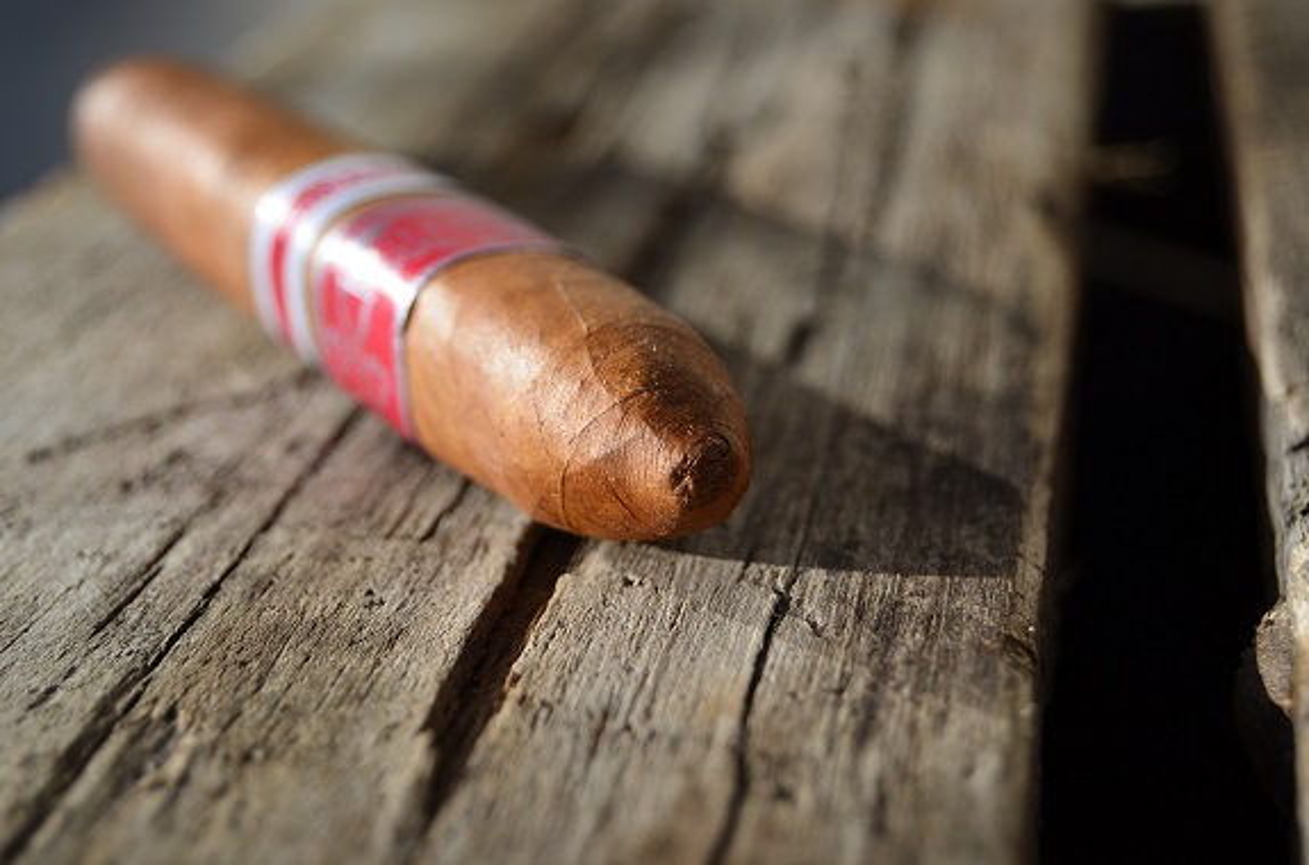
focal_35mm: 82
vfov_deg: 16.5
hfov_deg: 24.7
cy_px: 432
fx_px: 2992
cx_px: 654
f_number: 5.6
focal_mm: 55
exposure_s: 1/500
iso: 160
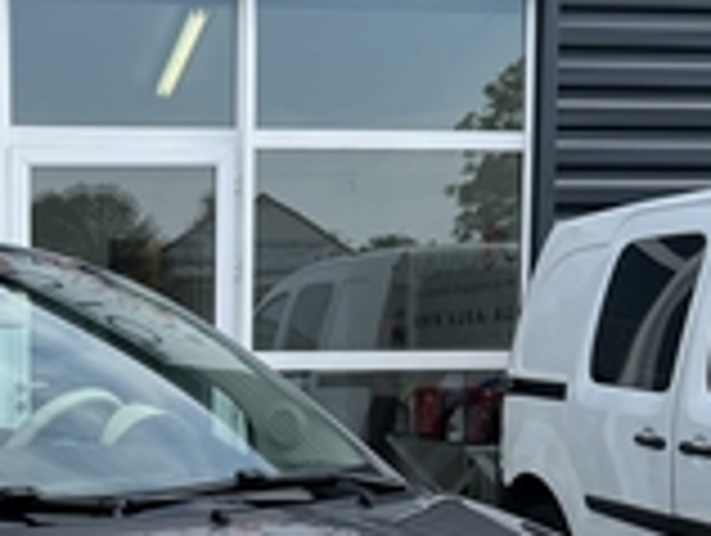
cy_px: 498
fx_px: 1728
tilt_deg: -4.7
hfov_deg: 22.5
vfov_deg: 17.3
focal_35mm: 84
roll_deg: +0.6
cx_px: 18
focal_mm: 5.7
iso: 50
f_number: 1.5
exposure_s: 1/2457
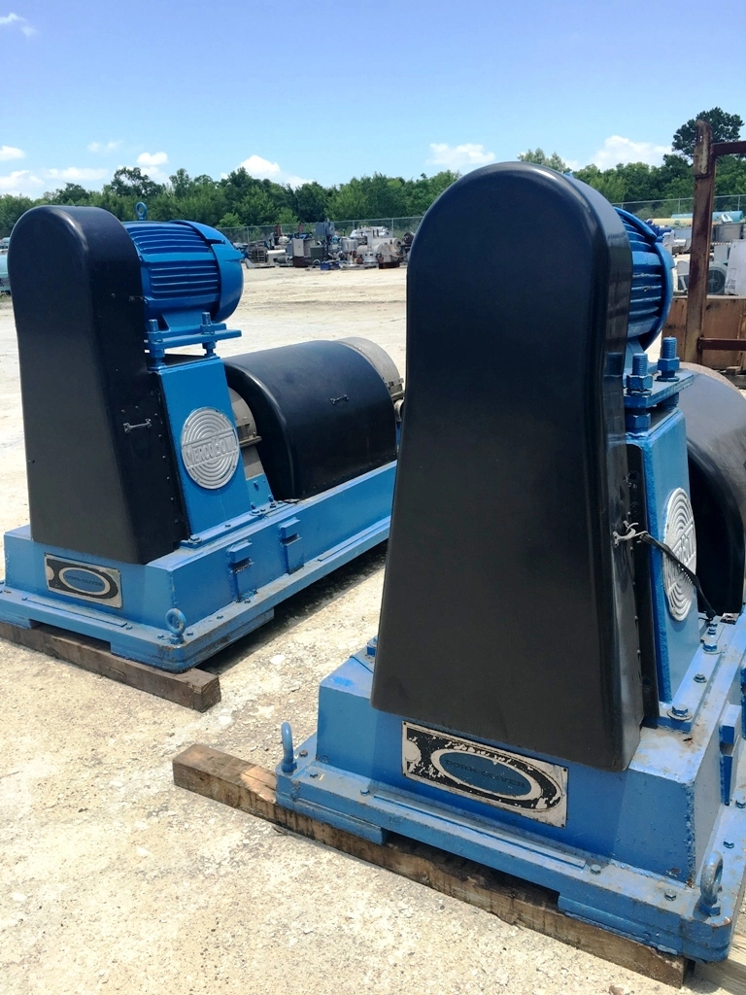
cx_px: 373
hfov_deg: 48.2
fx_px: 833
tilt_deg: -15.0
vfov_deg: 61.7
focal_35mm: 29
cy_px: 498
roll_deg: +3.5
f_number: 2.2
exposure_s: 1/999
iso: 25
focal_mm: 4.15
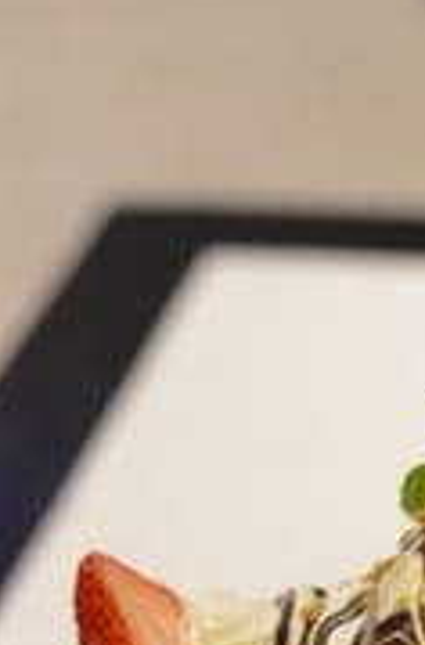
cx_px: 582
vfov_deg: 10.5
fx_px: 3351
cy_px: 1074
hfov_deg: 7.2
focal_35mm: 188
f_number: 3.2
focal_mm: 35
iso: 1600
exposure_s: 1/80
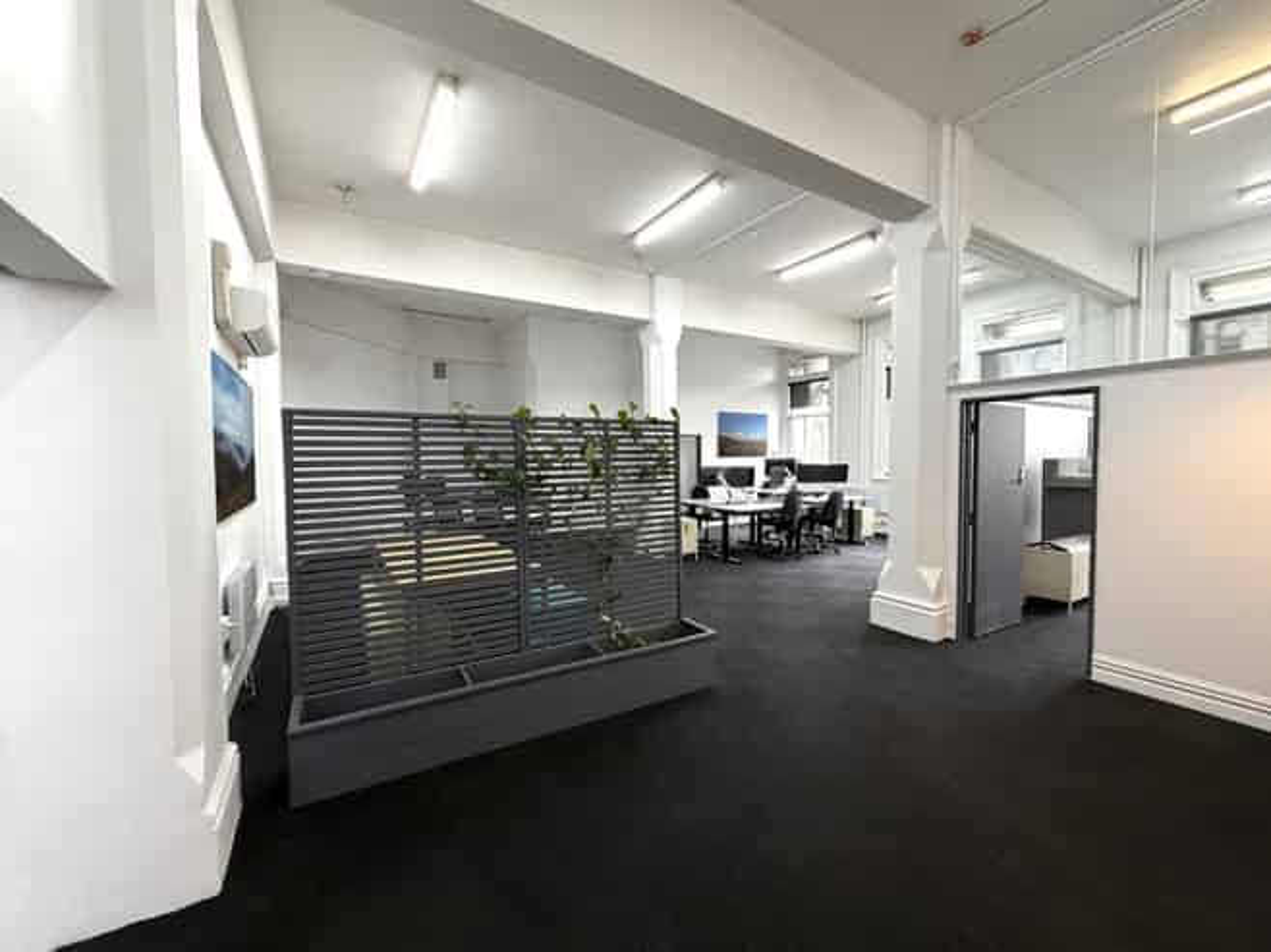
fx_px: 514
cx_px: 636
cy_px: 476
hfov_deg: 102.1
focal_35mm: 14
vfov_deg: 85.6
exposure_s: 1/100
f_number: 2.2
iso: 200
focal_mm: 2.22
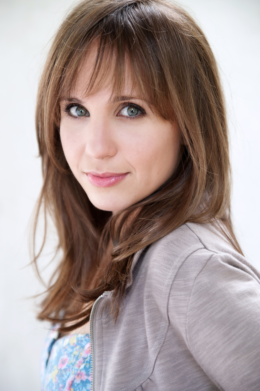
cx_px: 130
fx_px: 813
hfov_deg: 18.2
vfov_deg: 27.0
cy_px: 196
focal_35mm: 75
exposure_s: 1/125
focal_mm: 75
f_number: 4
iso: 640
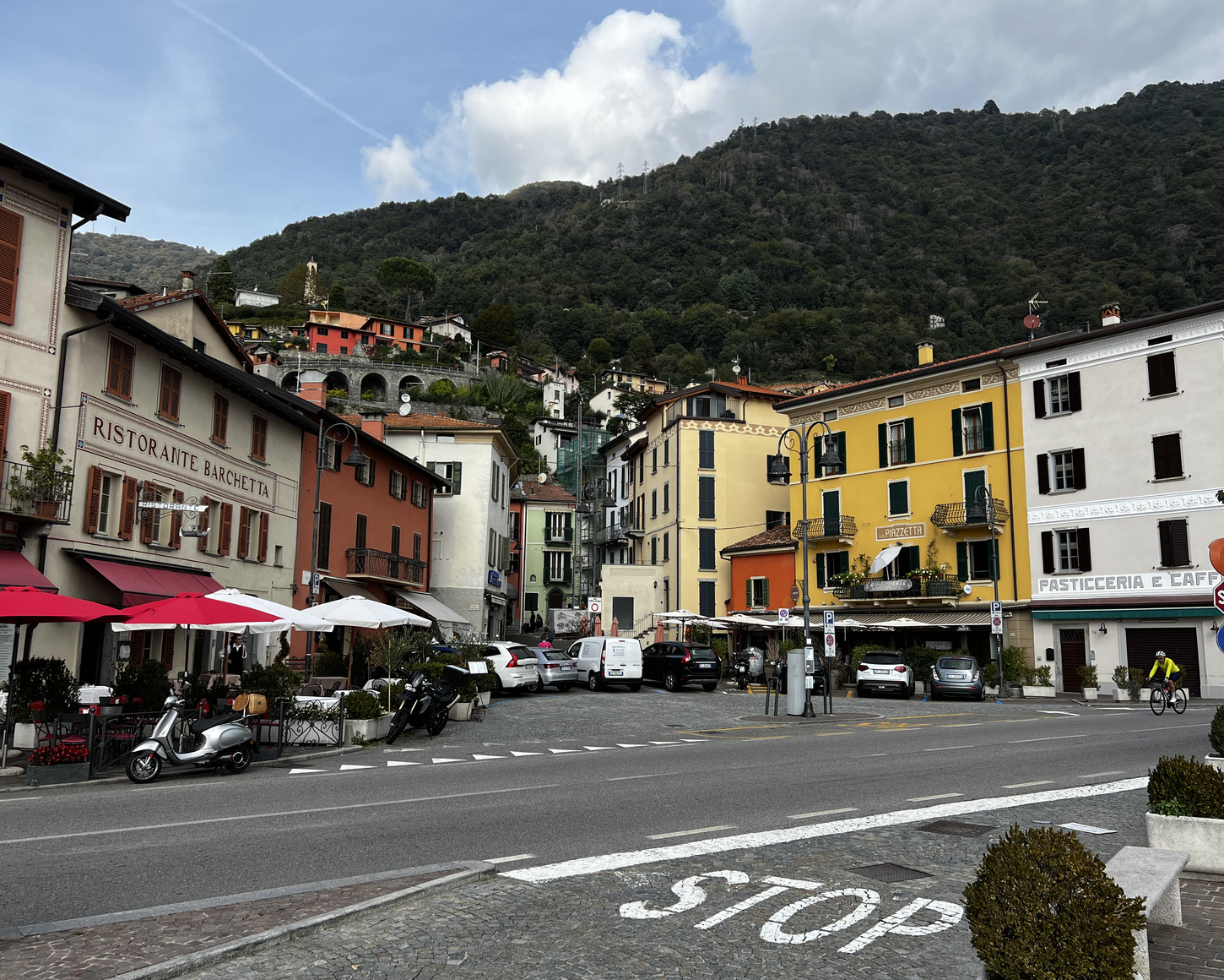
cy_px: 491
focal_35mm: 28
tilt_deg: +8.9
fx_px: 1014
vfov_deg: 51.5
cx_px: 620
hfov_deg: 62.2
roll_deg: -0.1
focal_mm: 5.7
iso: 50
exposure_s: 1/2208
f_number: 1.5
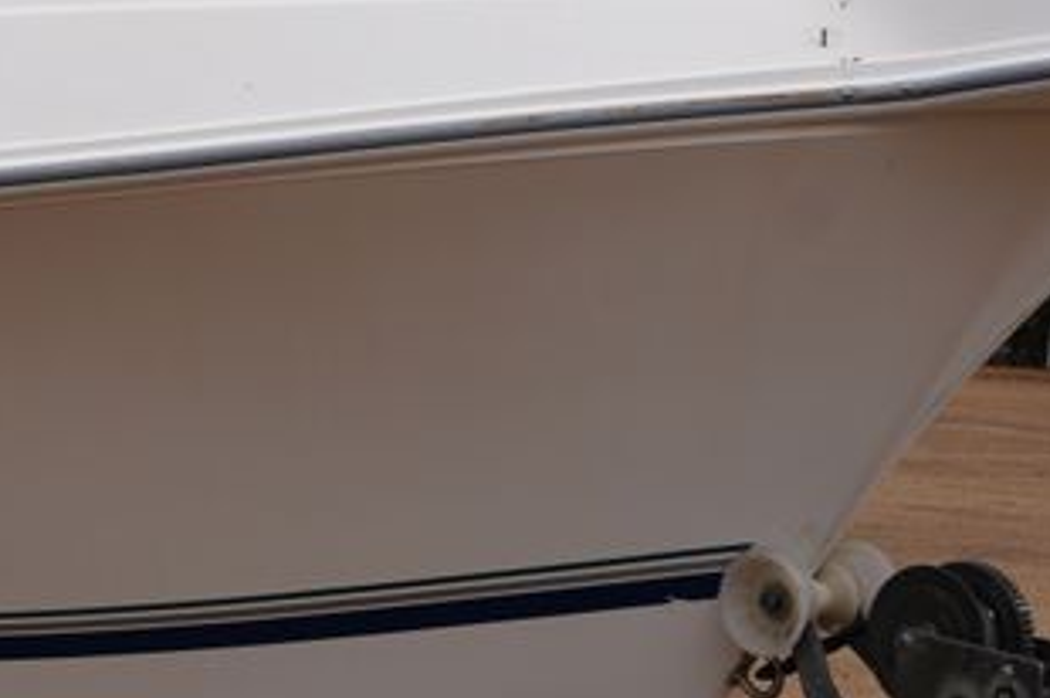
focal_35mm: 129
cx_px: -122
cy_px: 178
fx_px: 3758
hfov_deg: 15.5
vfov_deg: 10.6
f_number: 10
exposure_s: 1/125
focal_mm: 26
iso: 100
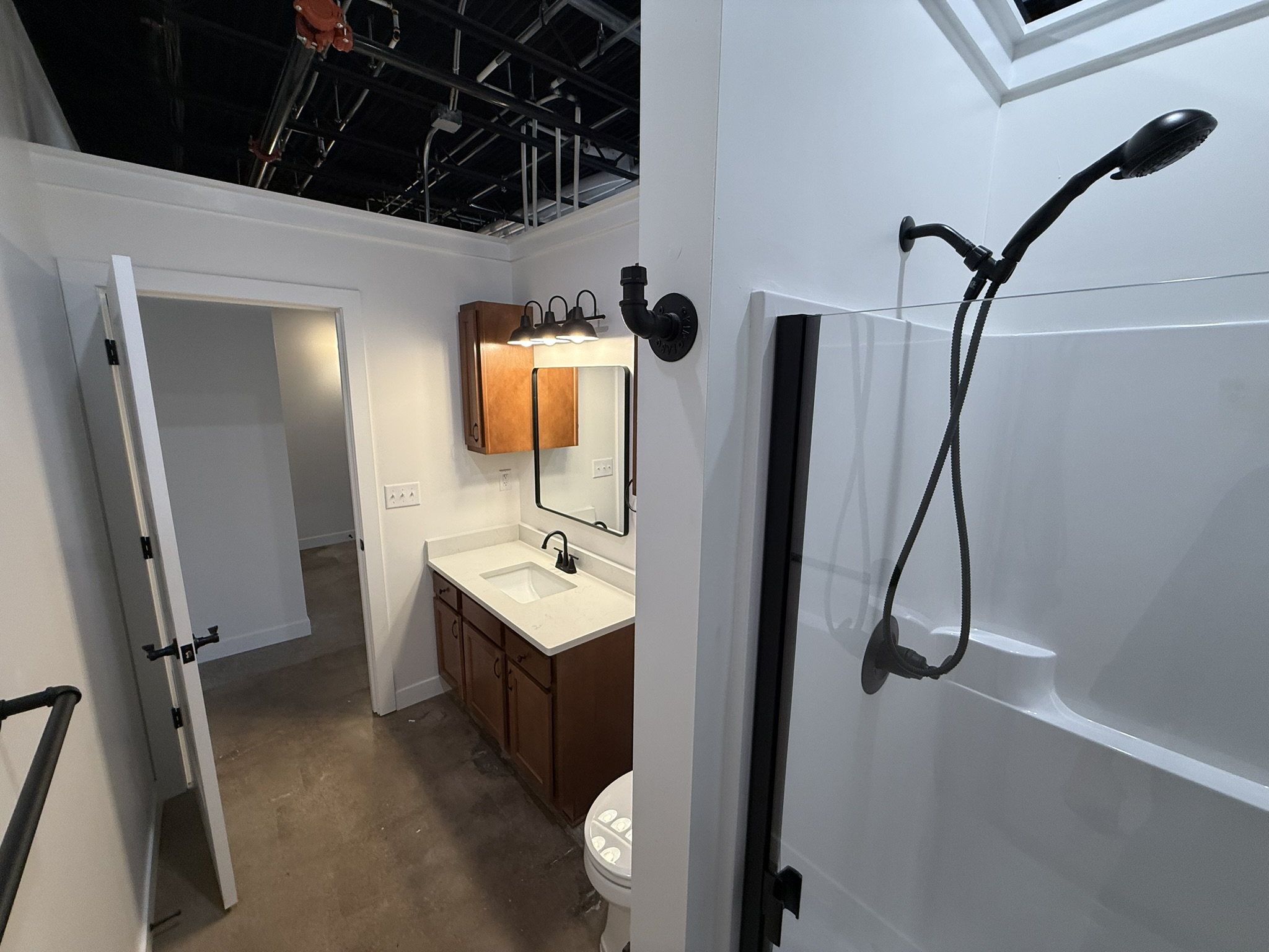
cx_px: 634
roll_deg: -1.0
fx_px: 513
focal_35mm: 14
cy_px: 476
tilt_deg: -11.6
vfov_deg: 85.7
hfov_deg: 102.1
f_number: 2.2
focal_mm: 2.22
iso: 160
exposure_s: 1/120
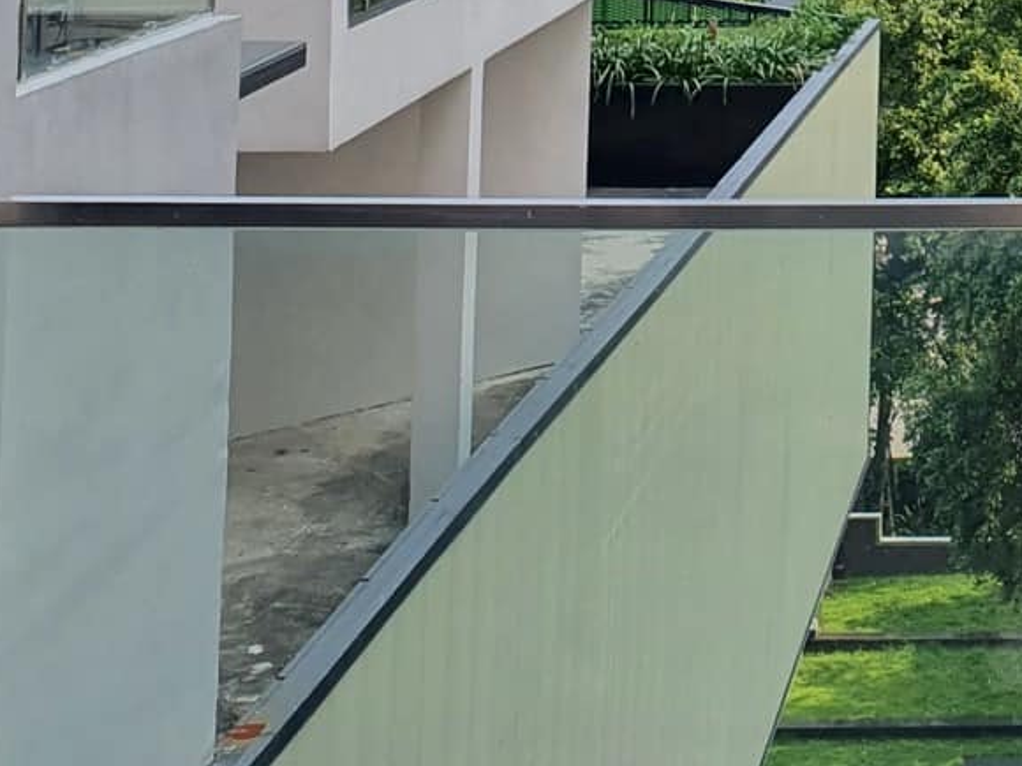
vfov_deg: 15.7
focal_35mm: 86
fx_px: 2539
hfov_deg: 20.1
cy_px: -401
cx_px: 1454
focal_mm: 4.32
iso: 50
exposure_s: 1/546
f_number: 2.4
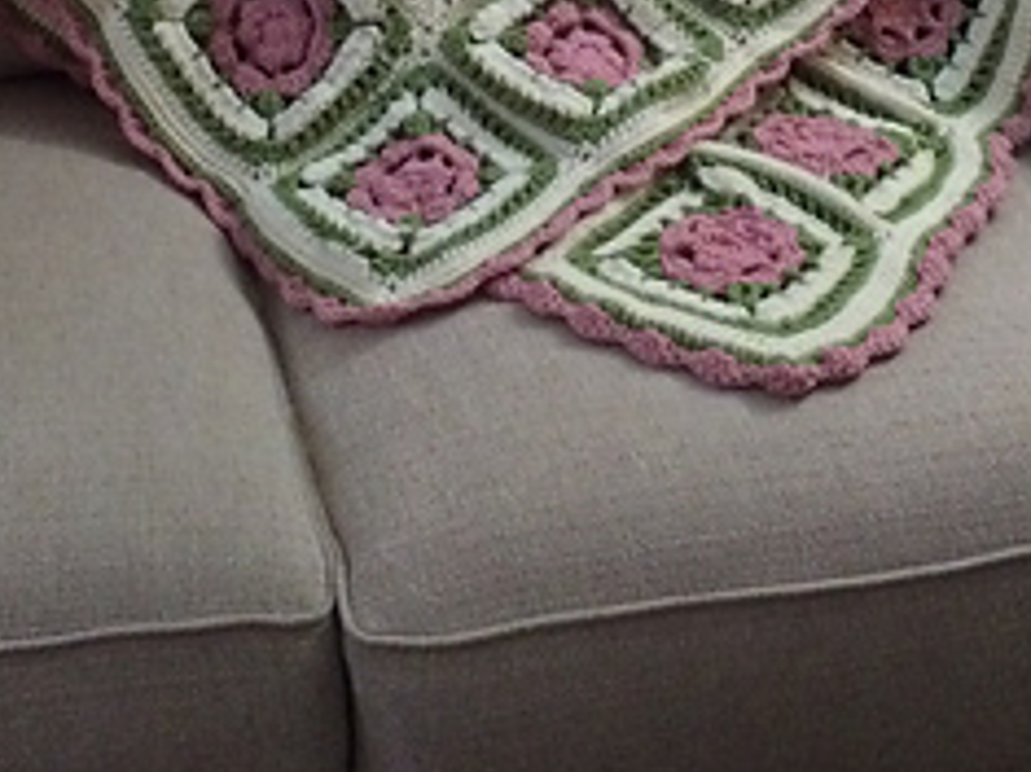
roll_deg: -0.3
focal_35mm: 79
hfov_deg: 24.7
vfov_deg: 17.5
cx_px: 417
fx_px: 2352
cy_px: -237
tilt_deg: -21.5
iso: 320
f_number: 2.2
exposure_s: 1/30
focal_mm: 4.15
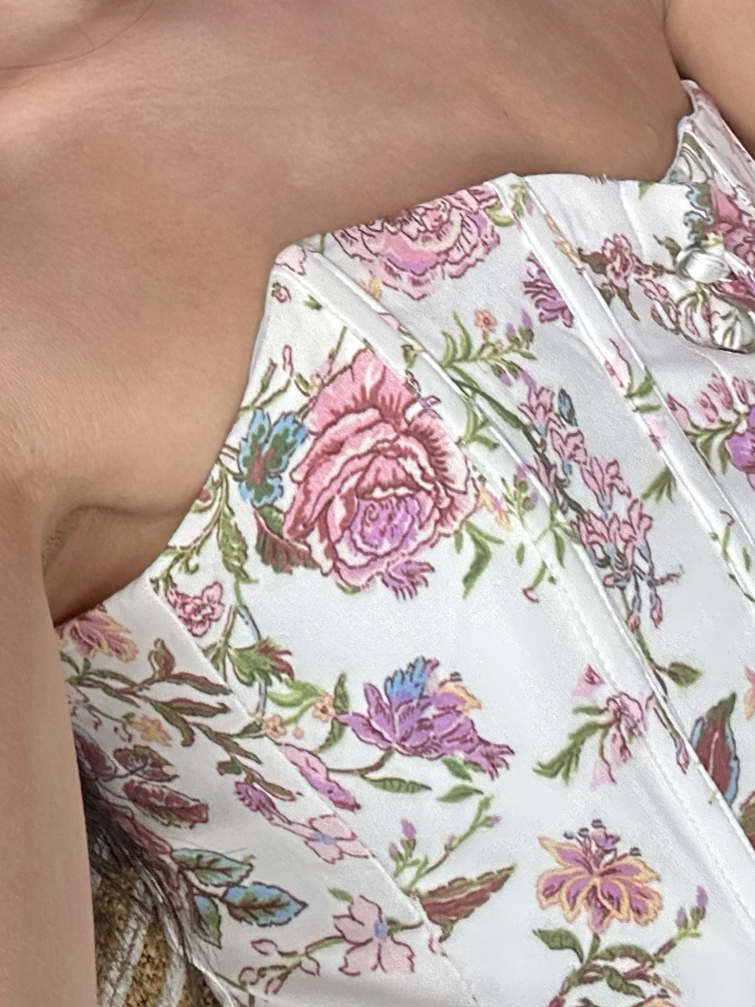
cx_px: -64
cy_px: 97
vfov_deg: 26.5
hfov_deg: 19.9
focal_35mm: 71
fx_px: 2066
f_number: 1.5
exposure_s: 1/60
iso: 125
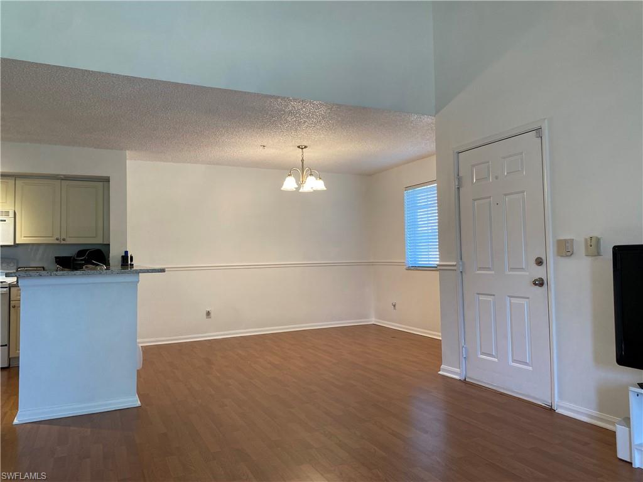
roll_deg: +0.6
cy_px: 241
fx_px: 483
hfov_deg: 67.3
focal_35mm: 26
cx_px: 322
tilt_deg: +2.5
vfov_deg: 53.1
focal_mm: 4.25
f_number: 1.8
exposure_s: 1/120
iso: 100
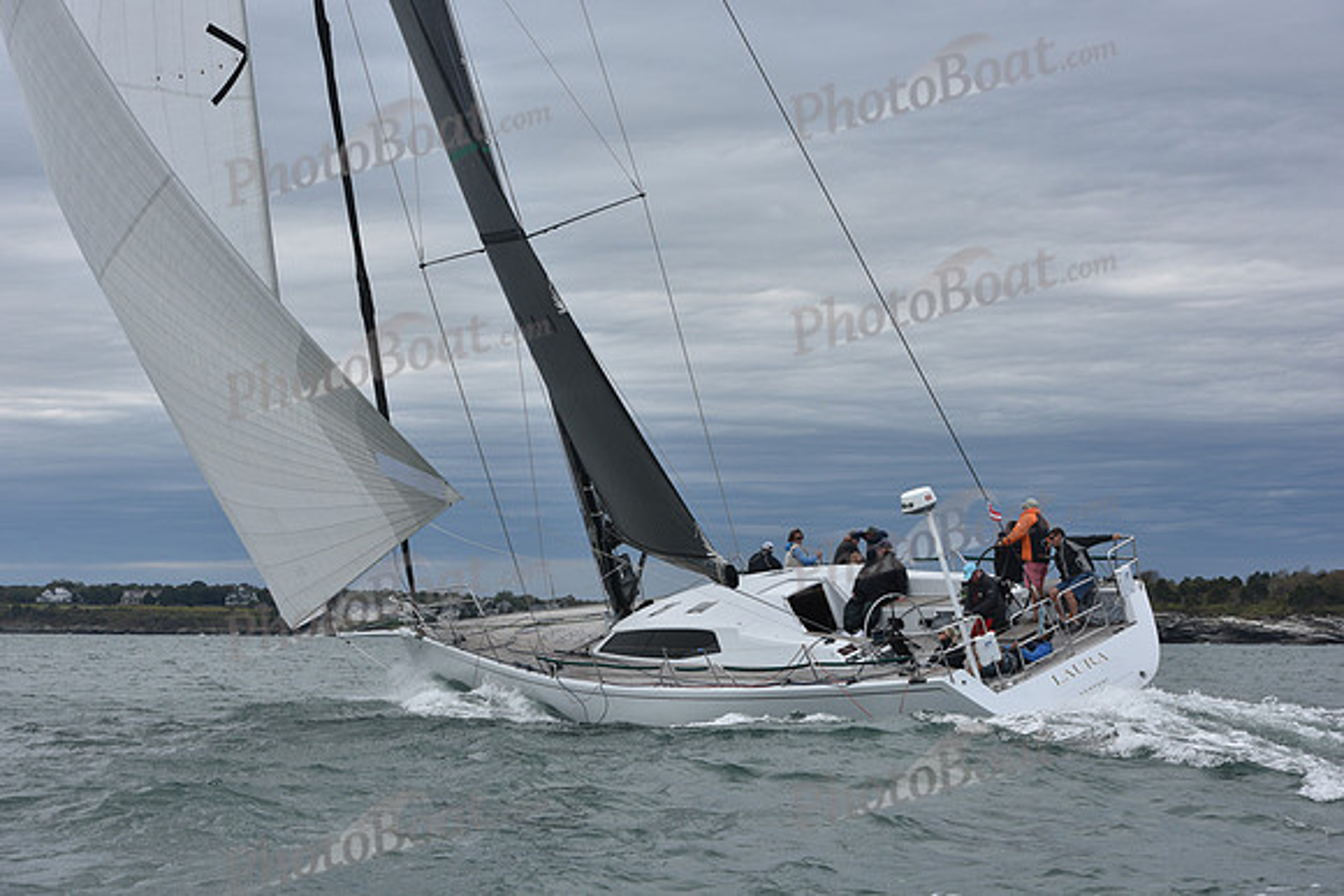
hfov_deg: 28.8
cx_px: 672
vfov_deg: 19.5
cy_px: 448
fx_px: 2614
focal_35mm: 70
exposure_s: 1/1000
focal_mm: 70
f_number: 8
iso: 320
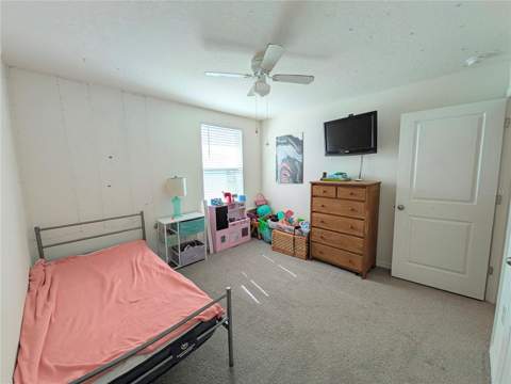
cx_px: 256
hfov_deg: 102.1
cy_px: 192
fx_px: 207
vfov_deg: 85.7
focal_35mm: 14
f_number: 2.2
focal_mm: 1.85
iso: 46
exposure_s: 1/159
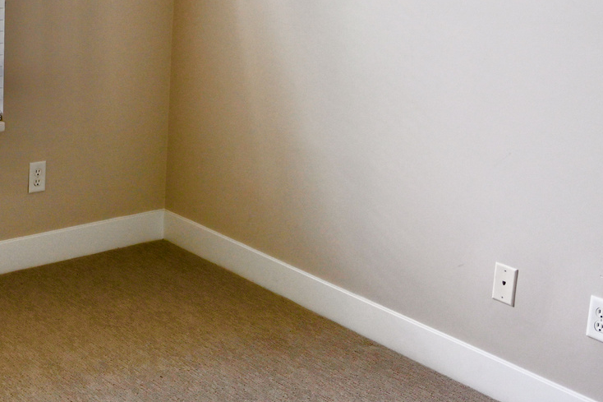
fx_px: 1122
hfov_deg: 28.7
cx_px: 39
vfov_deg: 19.9
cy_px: 44
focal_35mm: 67
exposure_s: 1/250
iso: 320
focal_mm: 24
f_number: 4
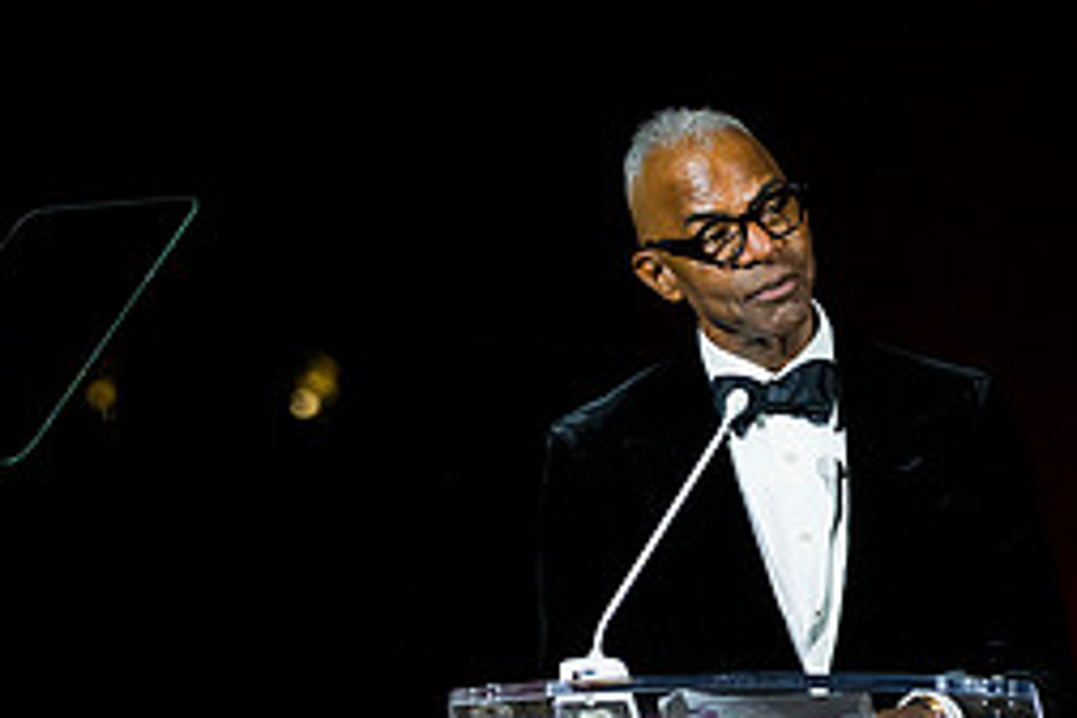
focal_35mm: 517
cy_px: 453
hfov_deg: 4.0
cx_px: 782
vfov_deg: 2.7
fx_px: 15466
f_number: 3.5
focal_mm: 150
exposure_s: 1/200
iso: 450
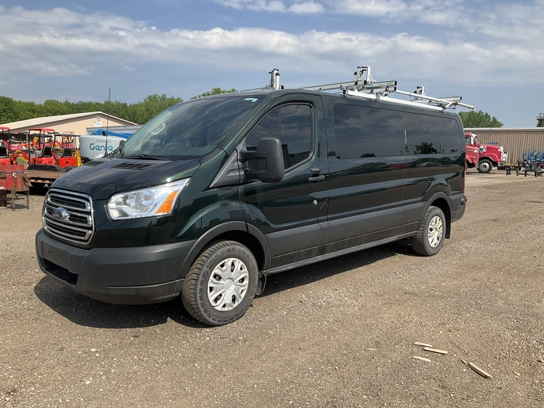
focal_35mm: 29
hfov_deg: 61.6
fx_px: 456
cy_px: 204
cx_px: 272
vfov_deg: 48.3
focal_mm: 3
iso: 25
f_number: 1.8
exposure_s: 1/1786
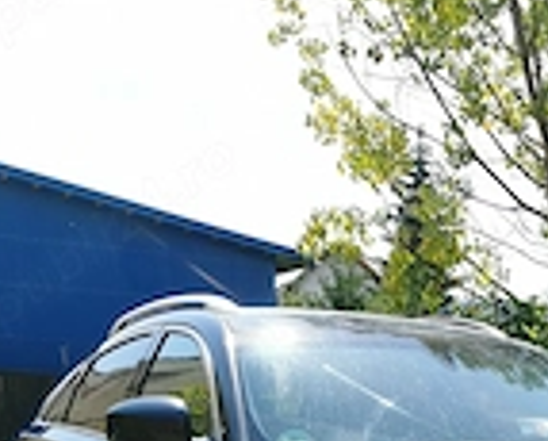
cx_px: 514
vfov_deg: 18.0
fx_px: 1284
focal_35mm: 79
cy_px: 591
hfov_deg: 23.3
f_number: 1.6
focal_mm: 5.56
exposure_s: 1/2336
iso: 50
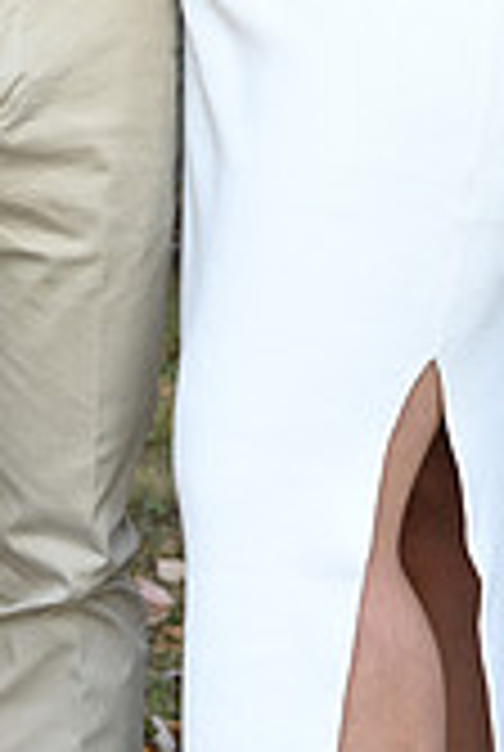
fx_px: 6169
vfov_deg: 6.8
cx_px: 43
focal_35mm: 295
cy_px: -531
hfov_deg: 4.7
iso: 320
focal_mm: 85
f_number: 6.3
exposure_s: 1/160
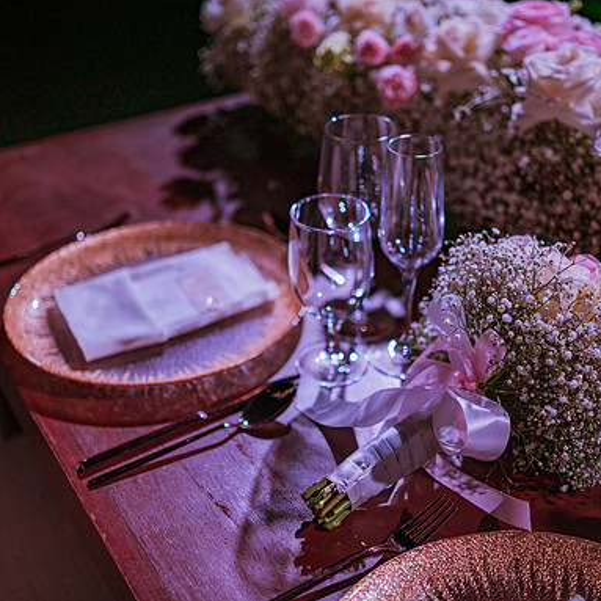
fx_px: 884
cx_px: 353
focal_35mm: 45
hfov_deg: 37.4
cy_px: 300
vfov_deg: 37.6
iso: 320
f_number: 1.8
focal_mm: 35
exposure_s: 1/1000
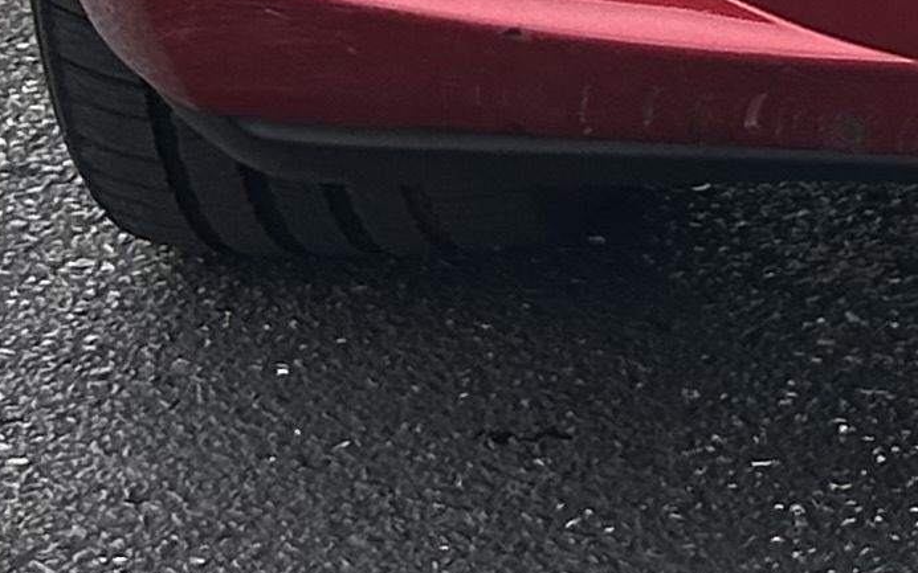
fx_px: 7405
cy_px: -1397
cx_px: 2041
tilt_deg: -7.1
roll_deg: -0.1
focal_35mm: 296
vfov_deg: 4.2
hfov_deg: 6.8
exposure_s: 1/446
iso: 64
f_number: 1.78
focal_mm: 6.86
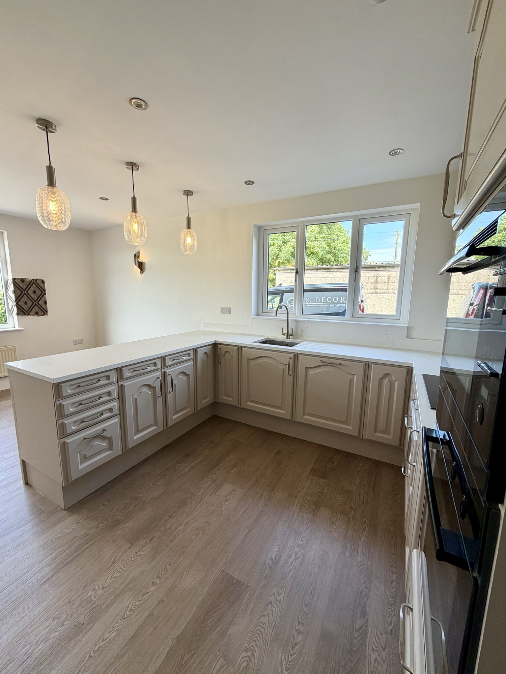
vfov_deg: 102.1
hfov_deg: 85.7
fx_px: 273
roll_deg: -0.9
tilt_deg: -9.6
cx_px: 253
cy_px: 337
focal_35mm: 14
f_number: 2.2
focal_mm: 2.22
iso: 64
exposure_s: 1/121
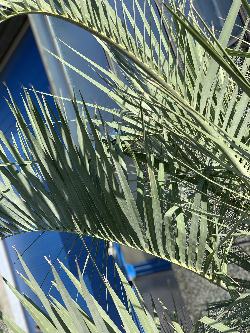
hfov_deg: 28.0
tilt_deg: +9.0
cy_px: 166
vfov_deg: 36.8
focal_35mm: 52
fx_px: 501
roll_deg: +19.1
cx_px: 125
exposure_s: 1/527
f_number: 2.4
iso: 16
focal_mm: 6
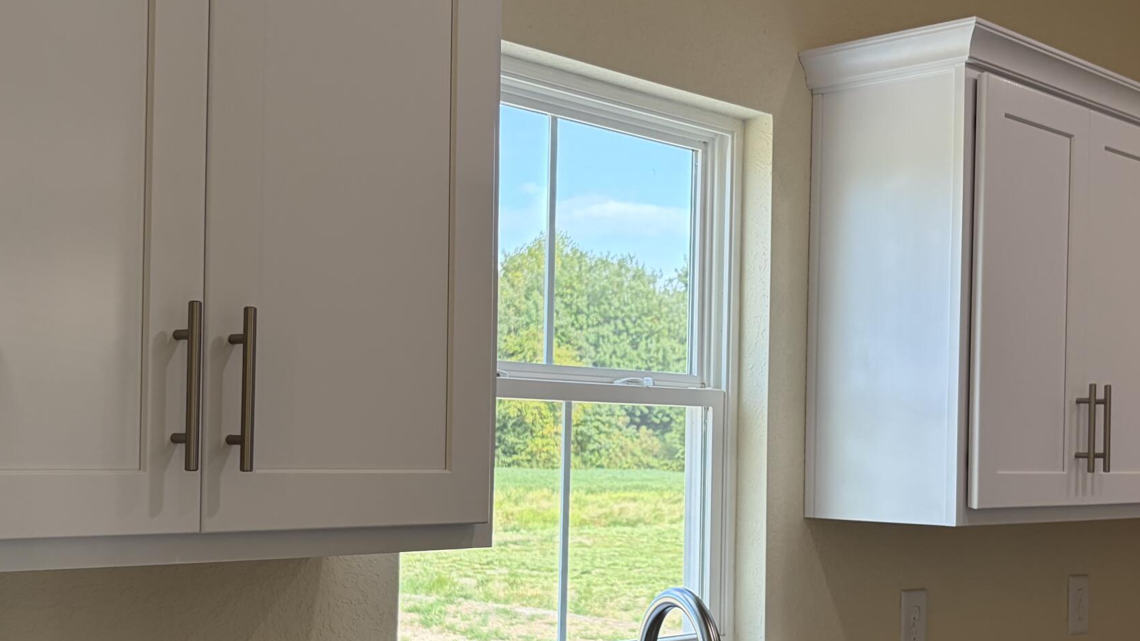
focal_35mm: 51
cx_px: 670
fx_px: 1542
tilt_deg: +1.0
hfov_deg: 40.4
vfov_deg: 23.3
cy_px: 460
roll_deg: +0.1
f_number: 1.6
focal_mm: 5.96
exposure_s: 1/170
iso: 50
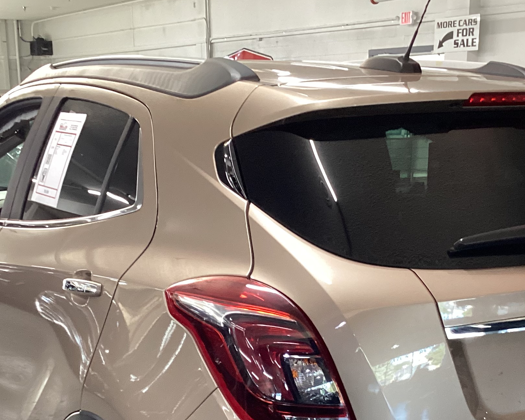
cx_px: 285
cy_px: 377
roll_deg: +0.2
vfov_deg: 24.3
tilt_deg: -17.9
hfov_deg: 30.9
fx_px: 948
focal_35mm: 61
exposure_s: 1/60
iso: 200
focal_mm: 3.3
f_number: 2.4
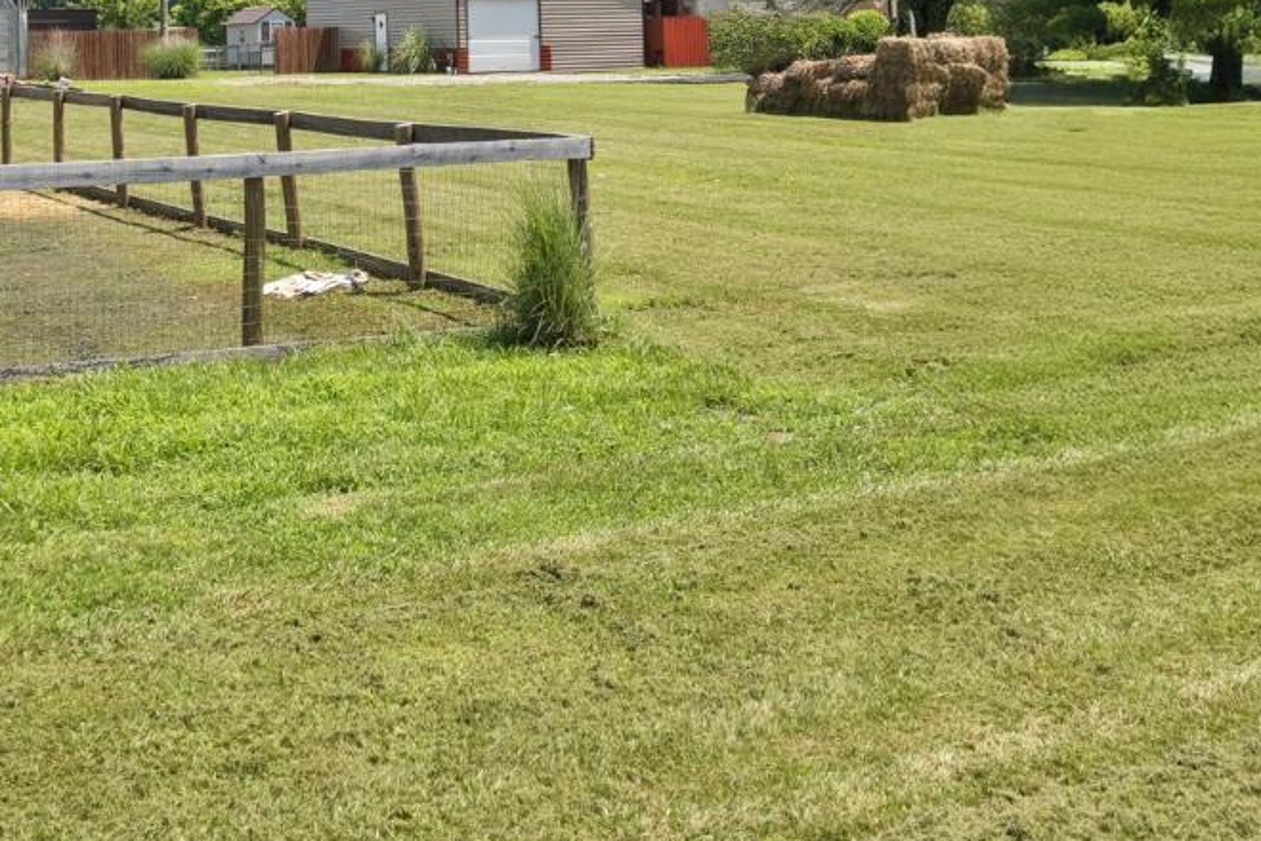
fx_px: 1751
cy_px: -14
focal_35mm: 50
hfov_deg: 39.4
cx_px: 502
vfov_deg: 25.6
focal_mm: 8.4
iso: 100
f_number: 2.8
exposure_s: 1/1250
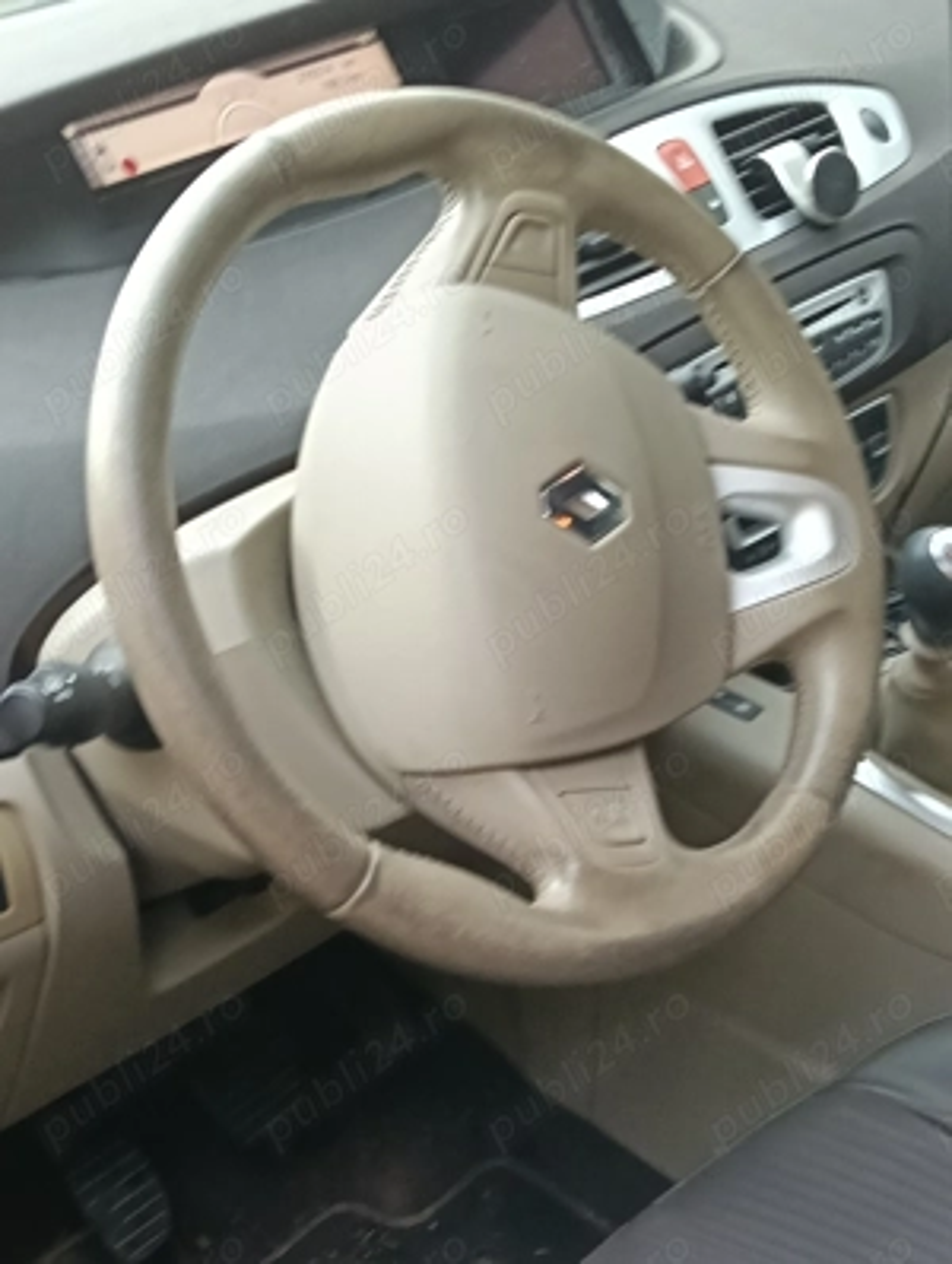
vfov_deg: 35.5
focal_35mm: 54
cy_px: 632
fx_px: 1974
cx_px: 476
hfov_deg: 27.1
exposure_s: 1/33.3
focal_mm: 3.98
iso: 200
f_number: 1.8
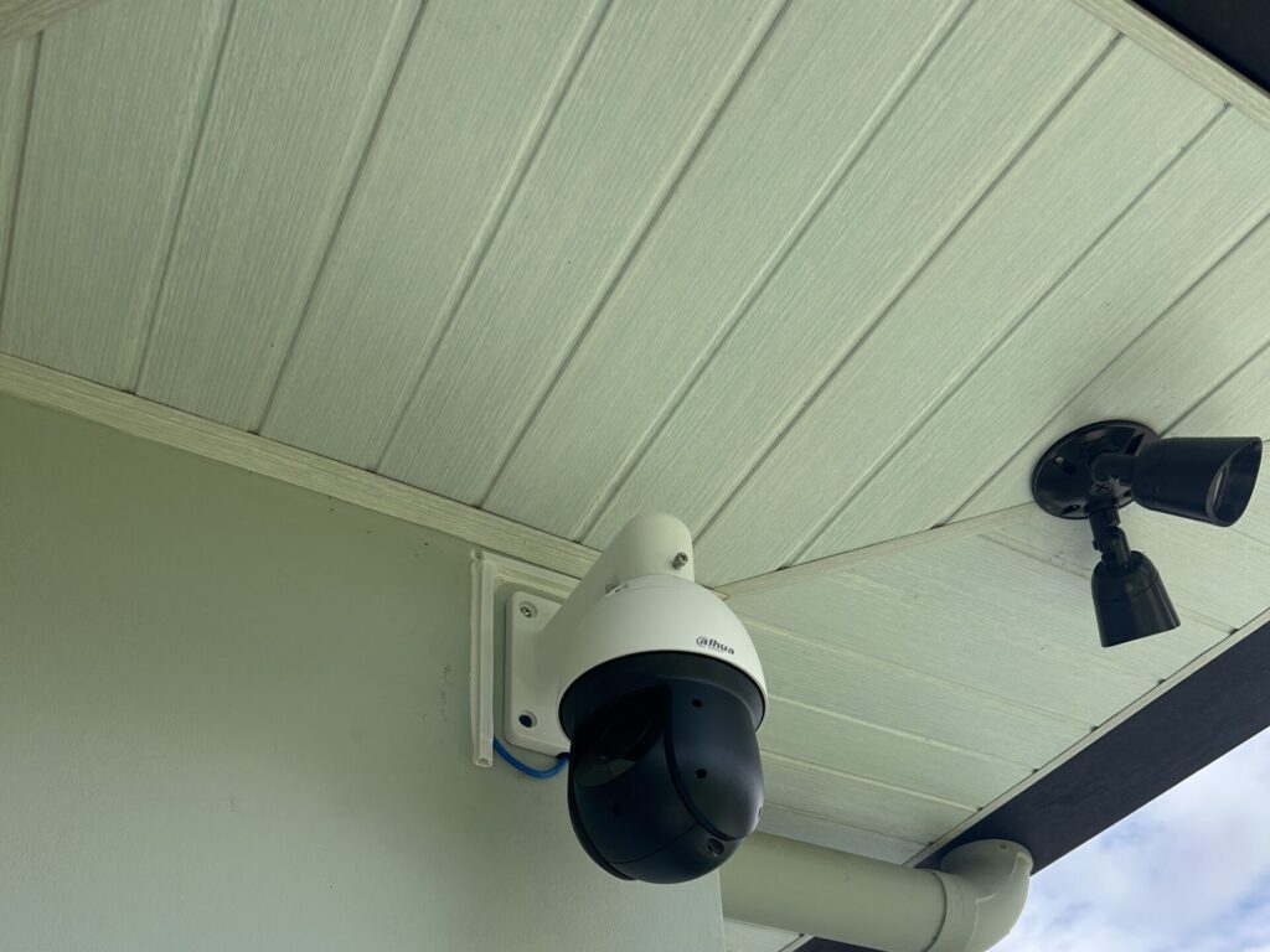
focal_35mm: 26
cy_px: 476
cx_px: 635
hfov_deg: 67.3
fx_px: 954
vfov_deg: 53.1
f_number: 1.5
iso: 50
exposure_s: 1/2353
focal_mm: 5.7
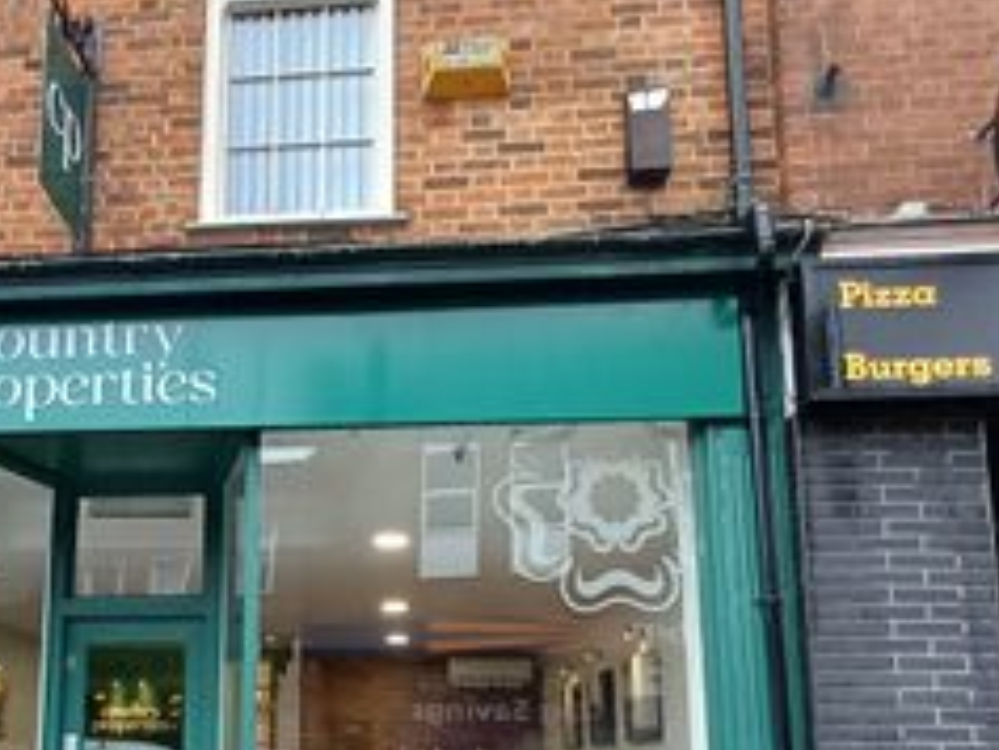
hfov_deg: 61.5
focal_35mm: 27
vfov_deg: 48.1
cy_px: 615
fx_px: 780
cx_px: 244
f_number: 2.2
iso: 80
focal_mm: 1.64
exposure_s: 1/50
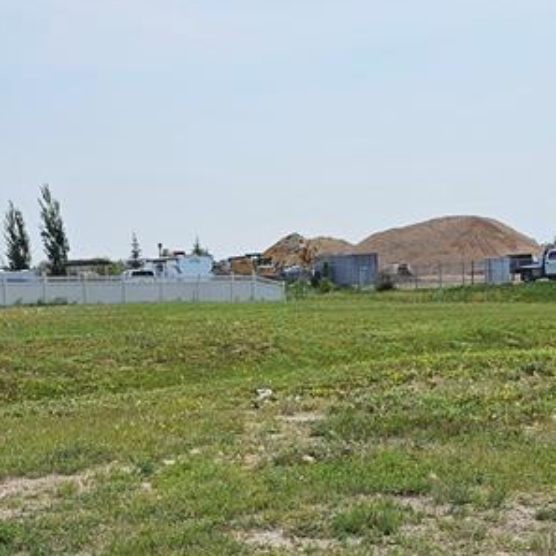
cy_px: 453
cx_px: 202
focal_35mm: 70
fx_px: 1272
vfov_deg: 24.2
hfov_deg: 24.6
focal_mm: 6.3
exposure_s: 1/1925
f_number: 1.7
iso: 10
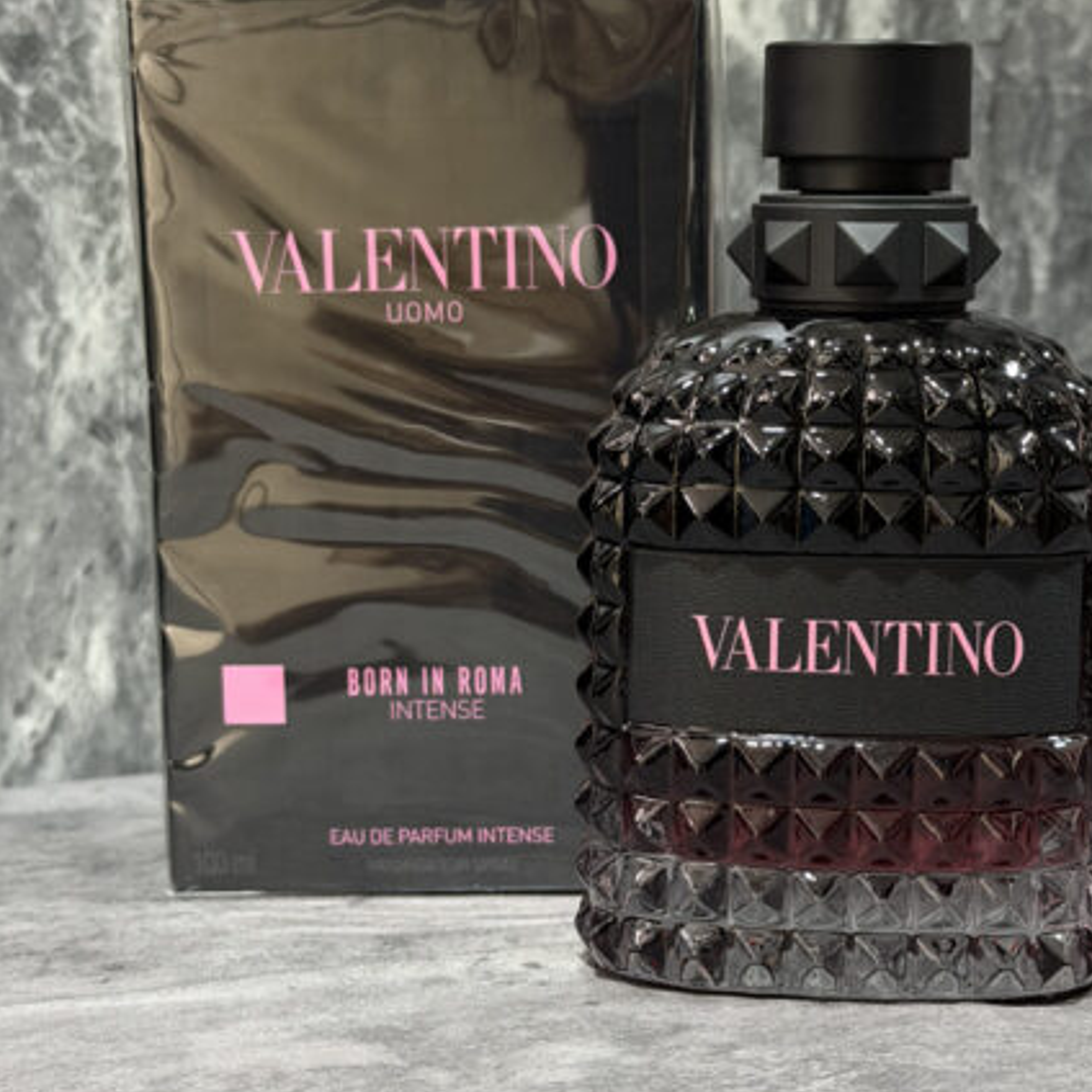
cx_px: 621
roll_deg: +0.2
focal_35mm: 80
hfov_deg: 21.6
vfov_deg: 21.6
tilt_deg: -8.7
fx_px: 2855
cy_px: 636
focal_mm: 6.76
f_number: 1.78
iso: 500
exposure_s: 1/30
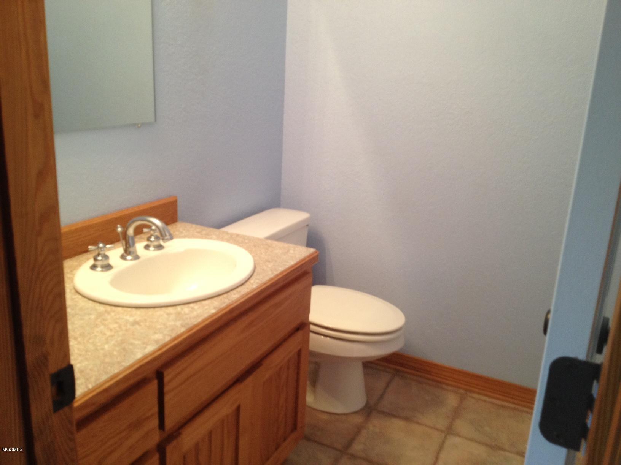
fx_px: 628
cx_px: 310
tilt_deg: -19.8
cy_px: 232
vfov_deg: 40.7
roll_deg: -3.7
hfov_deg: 52.6
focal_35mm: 35
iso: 100
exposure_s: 1/20
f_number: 2.4
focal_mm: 4.28
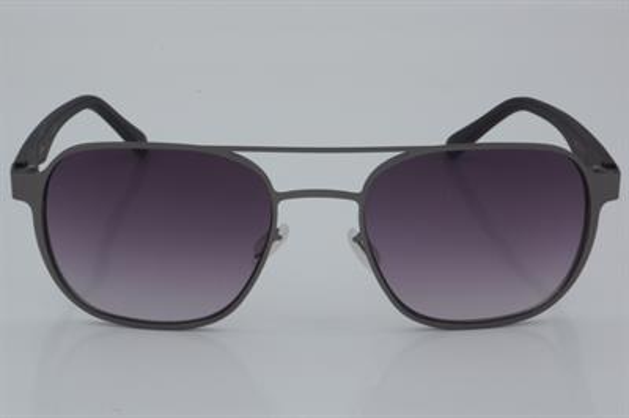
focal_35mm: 82
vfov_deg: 16.5
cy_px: 209
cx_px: 314
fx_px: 1440
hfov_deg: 24.6
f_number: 32
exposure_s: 1/4
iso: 100
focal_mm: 55
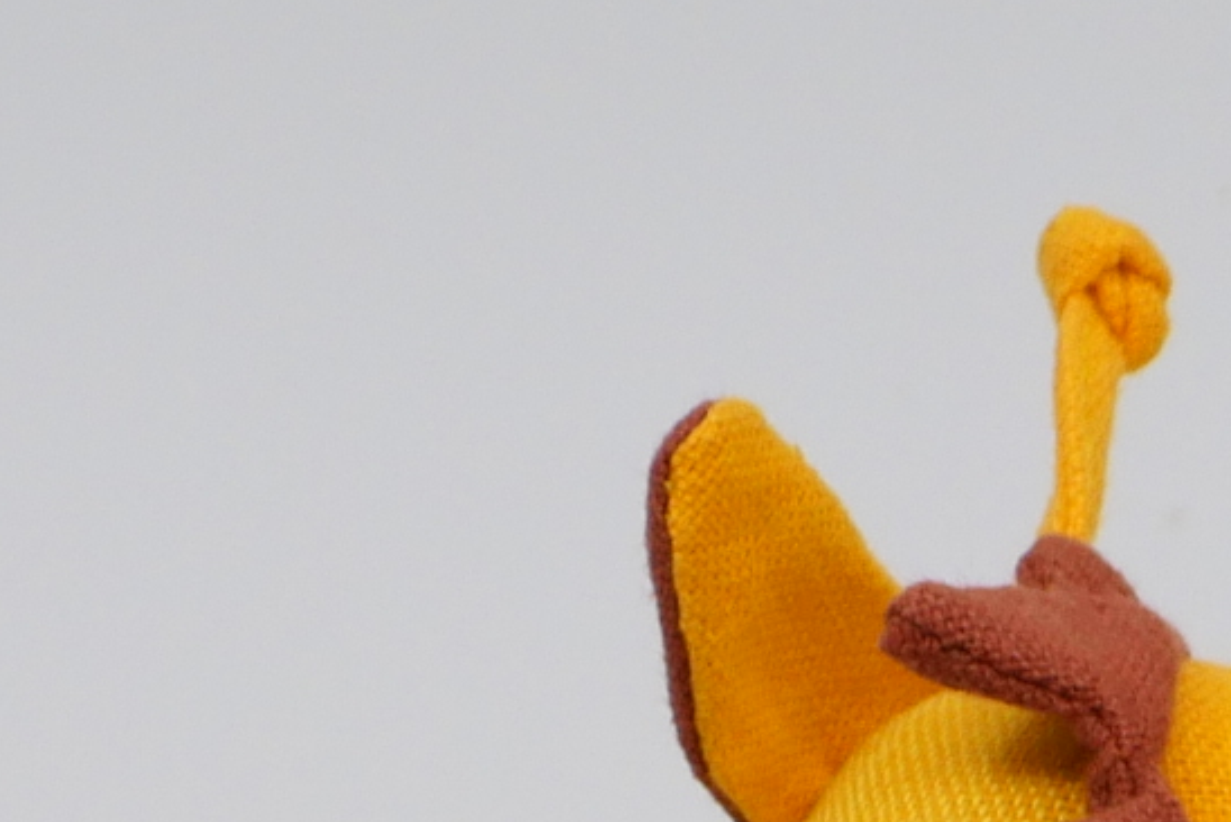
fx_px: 36127
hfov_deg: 2.0
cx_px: 1107
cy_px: 2893
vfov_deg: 1.3
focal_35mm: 1056
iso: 200
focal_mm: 75
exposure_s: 1/250
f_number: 4.8
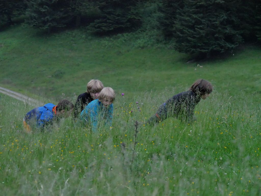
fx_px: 1041
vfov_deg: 10.8
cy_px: 98
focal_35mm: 138
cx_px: 130
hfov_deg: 14.3
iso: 6400
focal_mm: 69
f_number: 5.4
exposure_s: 1/250
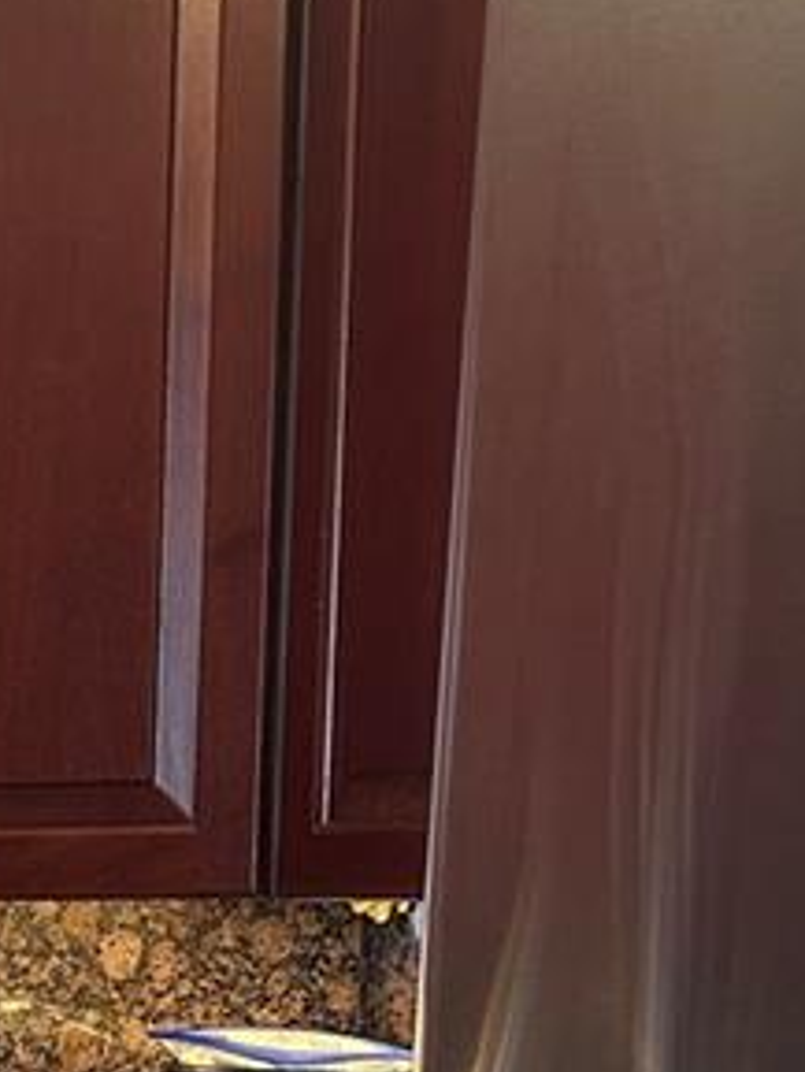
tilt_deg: -9.1
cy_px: 1369
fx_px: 3346
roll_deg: -1.3
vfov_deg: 17.2
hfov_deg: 12.9
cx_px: -460
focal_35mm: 108
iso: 160
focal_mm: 5.7
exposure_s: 1/60
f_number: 1.5
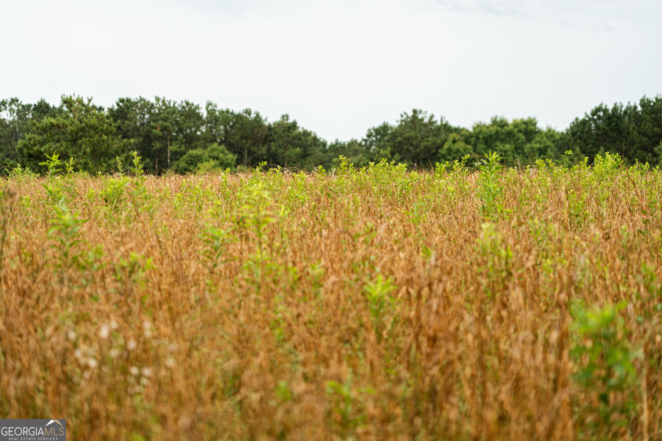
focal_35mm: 105
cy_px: 220
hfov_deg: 19.5
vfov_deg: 13.0
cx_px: 331
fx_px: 1931
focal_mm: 105
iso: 500
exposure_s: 1/160
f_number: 4
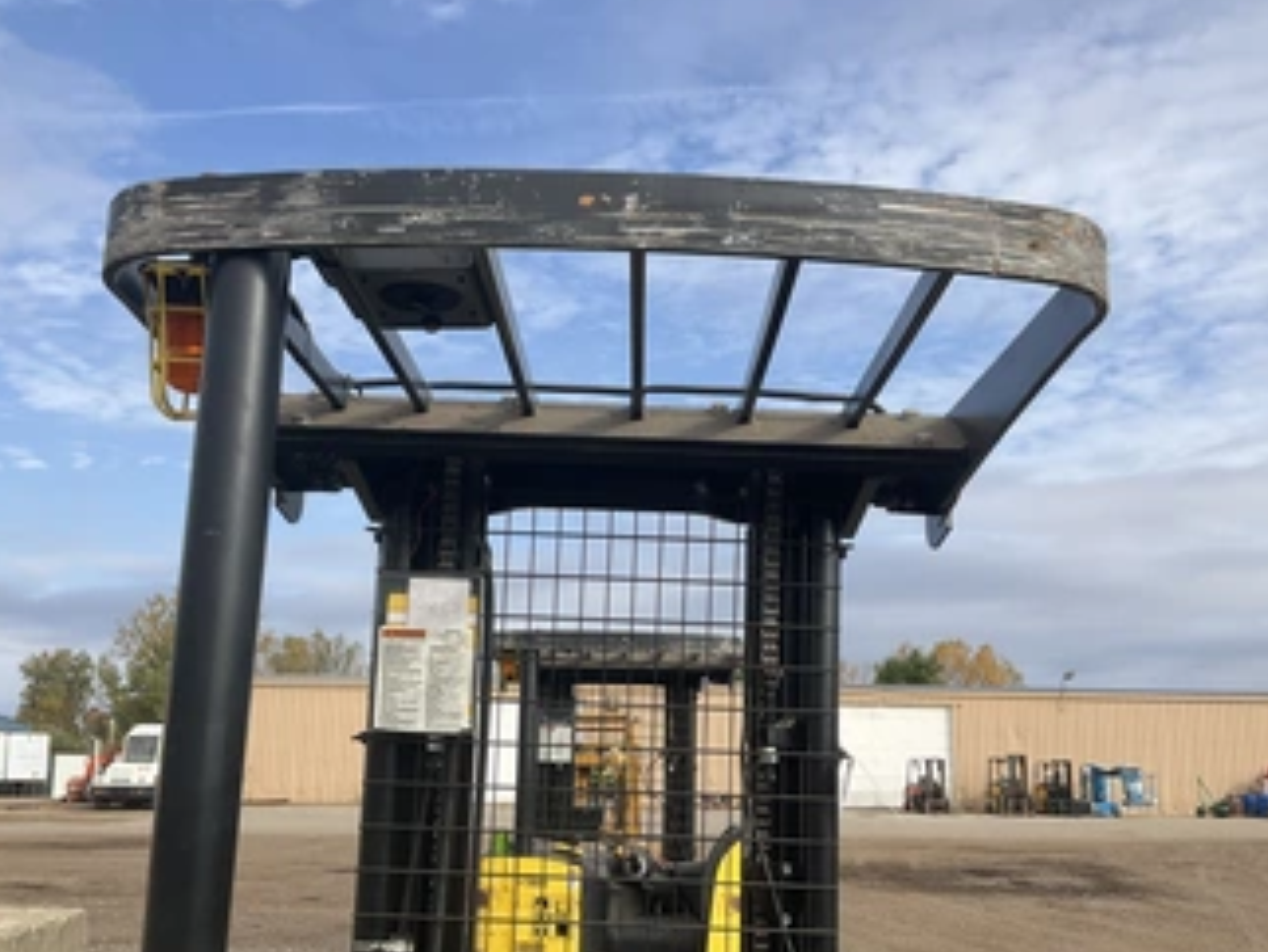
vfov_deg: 39.7
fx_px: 1320
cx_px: 638
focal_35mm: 36
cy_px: 527
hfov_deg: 51.3
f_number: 1.8
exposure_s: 1/1730
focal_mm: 3
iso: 25
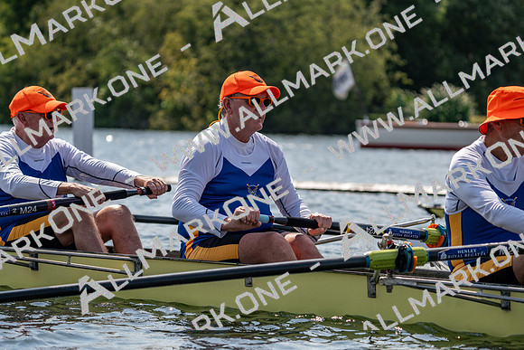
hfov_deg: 10.3
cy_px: 175
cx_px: 262
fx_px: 2912
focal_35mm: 200
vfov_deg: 6.9
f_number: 5.6
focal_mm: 200
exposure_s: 1/1600
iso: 160
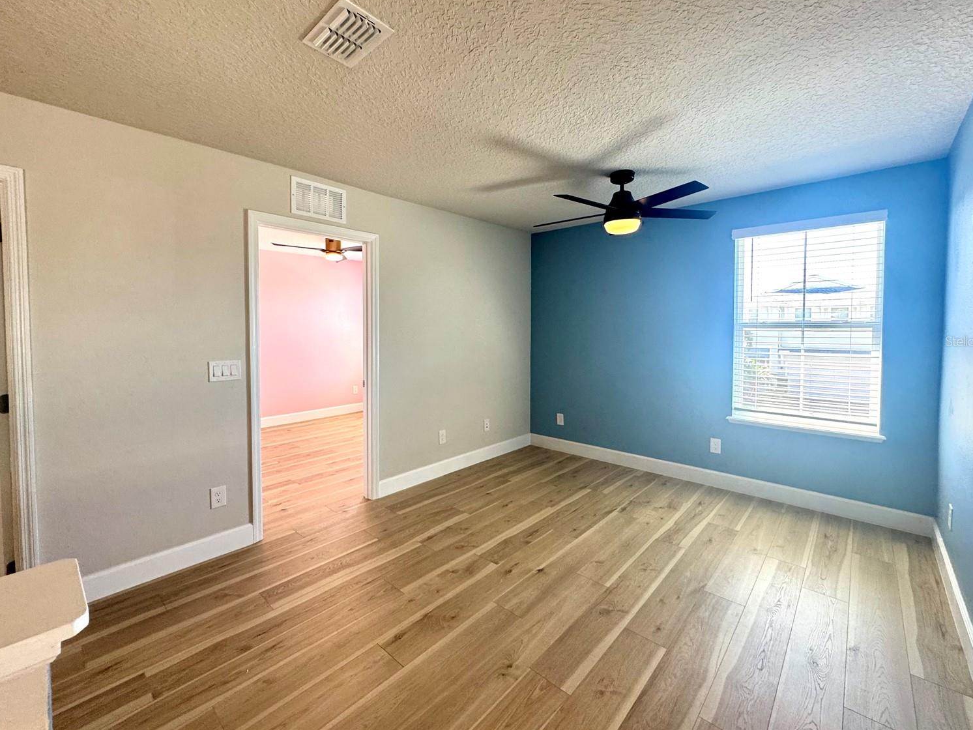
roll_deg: +0.1
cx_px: 486
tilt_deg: -2.7
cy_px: 341
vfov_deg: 81.6
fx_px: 422
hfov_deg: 98.2
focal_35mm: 15
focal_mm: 2.22
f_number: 2.2
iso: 160
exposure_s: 1/120
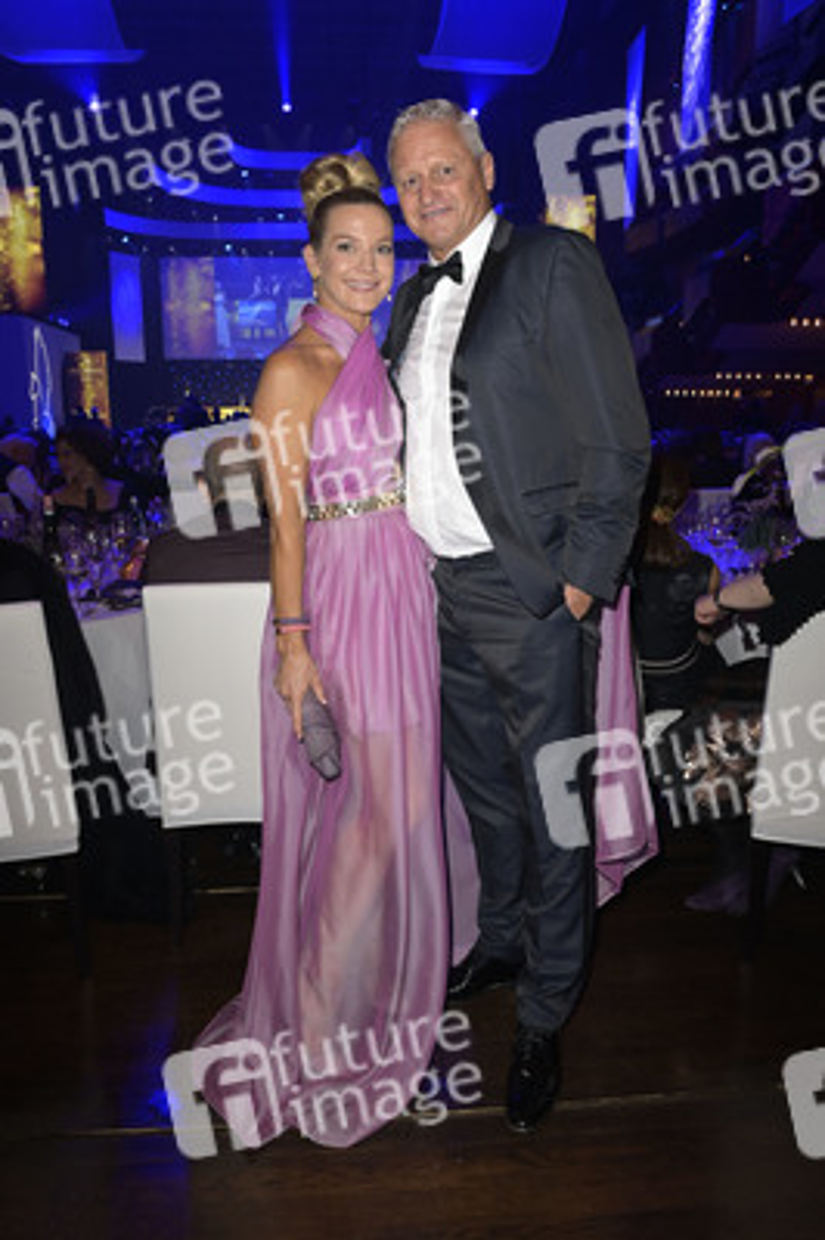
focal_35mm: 24
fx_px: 826
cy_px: 620
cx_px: 412
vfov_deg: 73.8
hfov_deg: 53.1
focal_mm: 24
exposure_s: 1/60
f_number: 6.3
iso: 1250
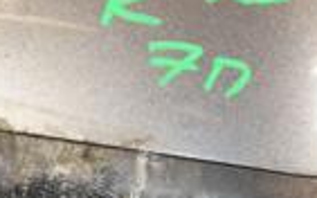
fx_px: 2807
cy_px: 70
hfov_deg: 6.5
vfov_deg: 4.0
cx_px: 157
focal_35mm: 325
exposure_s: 1/100
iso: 800
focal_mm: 50
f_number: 5
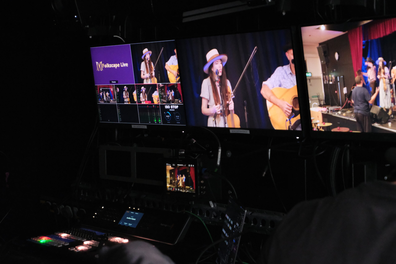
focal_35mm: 68
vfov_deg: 20.0
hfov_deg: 29.7
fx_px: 748
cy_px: 132
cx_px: 198
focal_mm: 45
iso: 12800
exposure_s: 1/240
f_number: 5.6
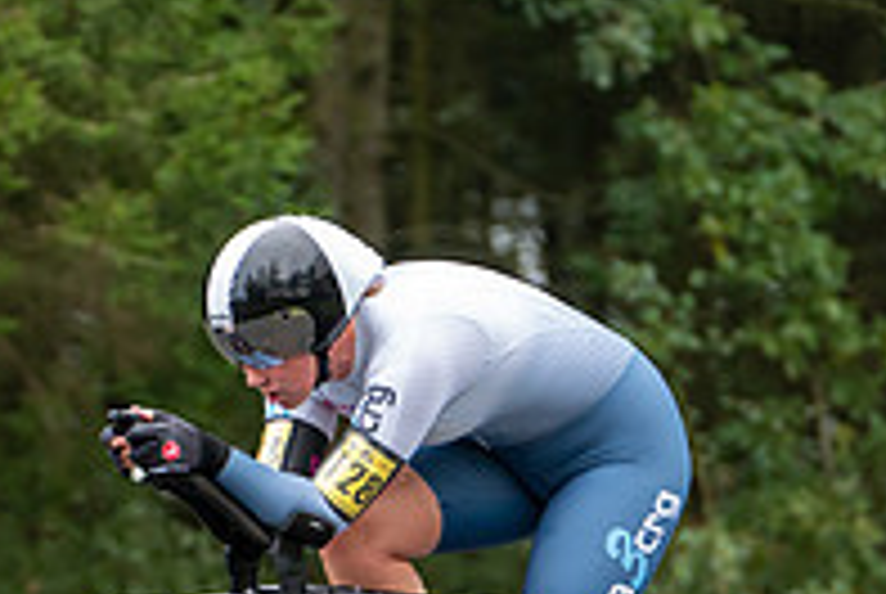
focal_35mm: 335
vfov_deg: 4.1
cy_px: 592
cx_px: 270
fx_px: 8257
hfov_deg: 6.1
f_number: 2.8
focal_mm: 114
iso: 1600
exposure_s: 1/1250
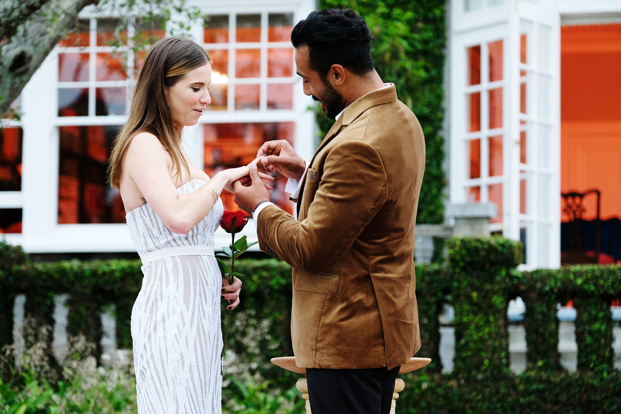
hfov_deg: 15.6
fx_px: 2260
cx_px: 310
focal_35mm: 131
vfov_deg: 10.5
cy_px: 207
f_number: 2.8
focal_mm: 87.1
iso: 1000
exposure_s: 1/250
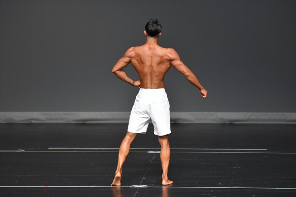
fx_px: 2589
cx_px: 148
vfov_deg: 4.4
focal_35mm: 315
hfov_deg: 6.5
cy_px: 98
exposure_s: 1/400
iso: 2500
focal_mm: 210
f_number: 5.6
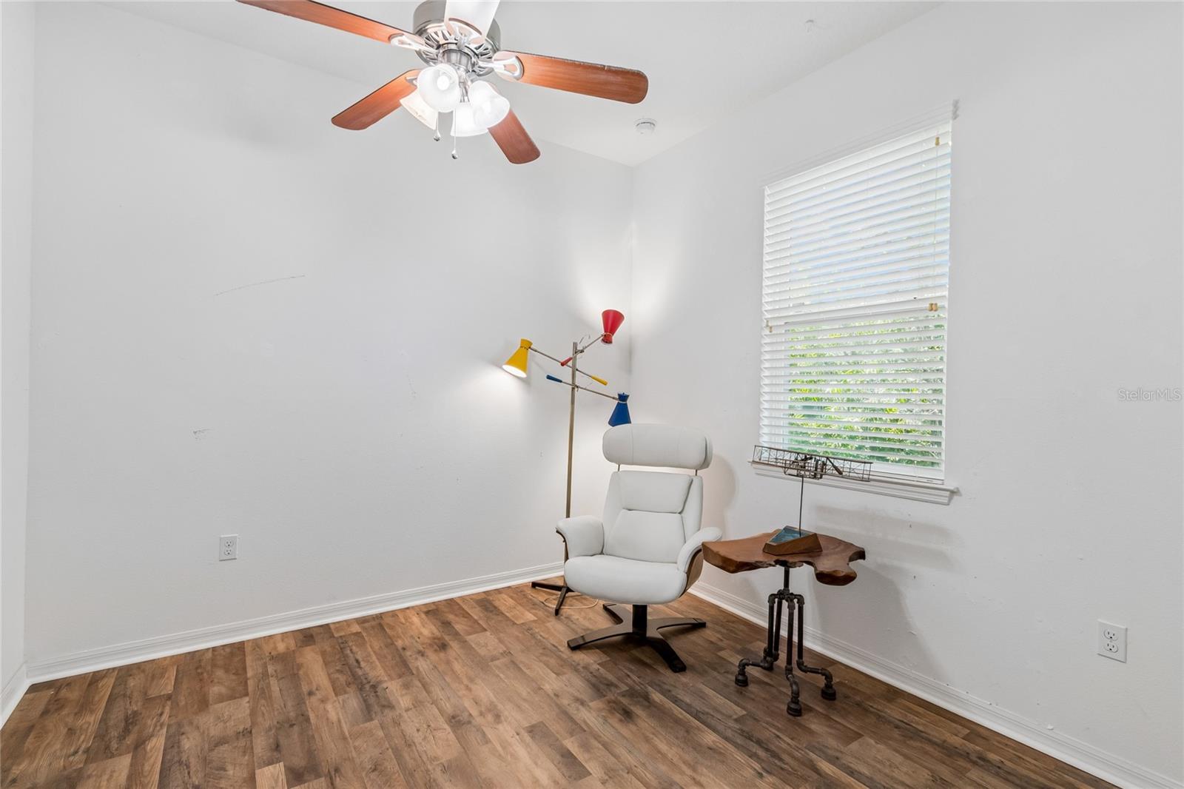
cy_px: 394
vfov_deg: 77.3
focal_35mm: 15
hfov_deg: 100.4
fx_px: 493
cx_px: 592
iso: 100
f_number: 7.1
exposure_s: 1/10
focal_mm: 10
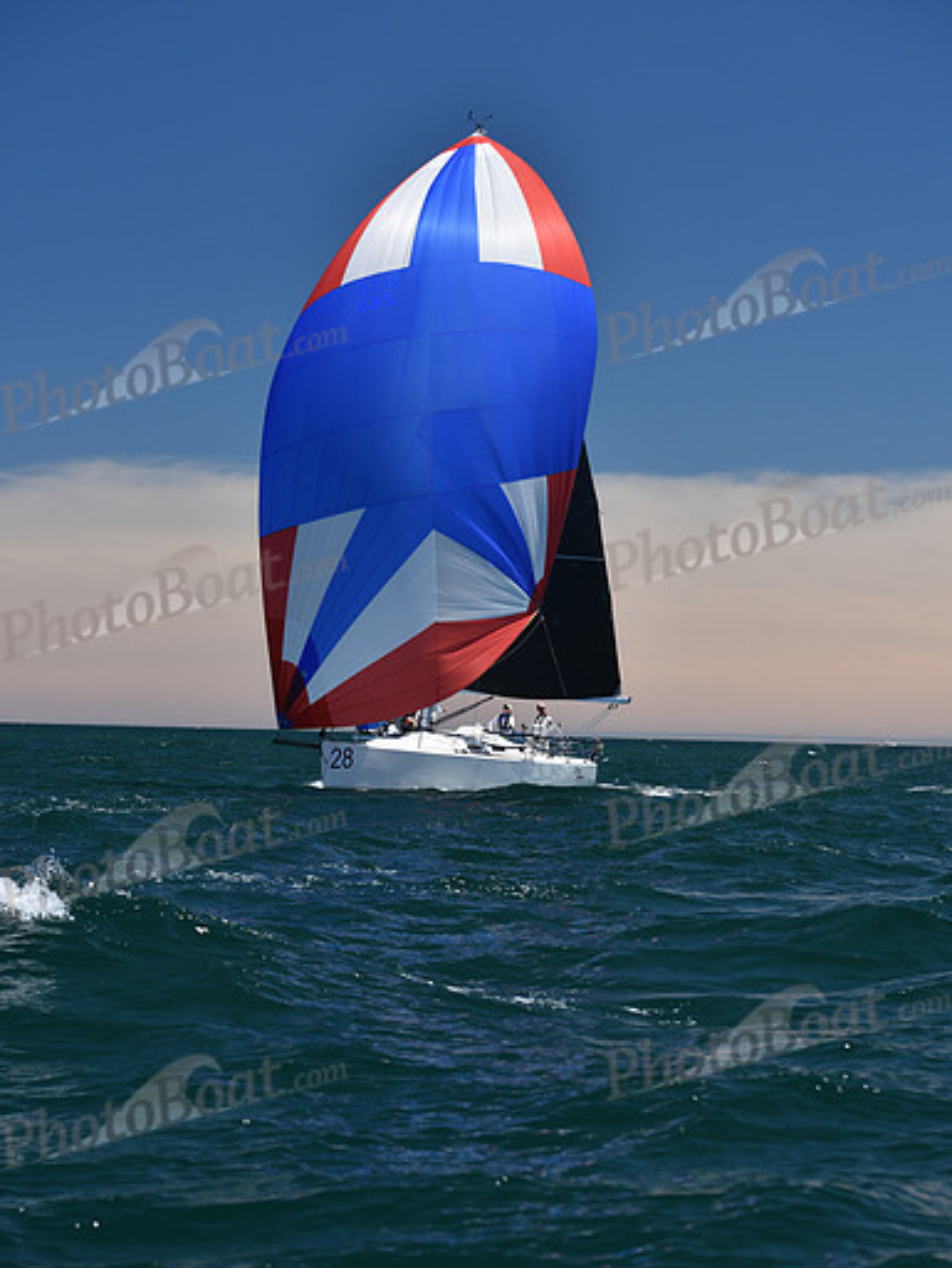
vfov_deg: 22.5
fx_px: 3189
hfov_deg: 17.0
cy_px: 692
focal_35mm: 87
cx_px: 476
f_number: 5.6
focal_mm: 80
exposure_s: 1/800
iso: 250
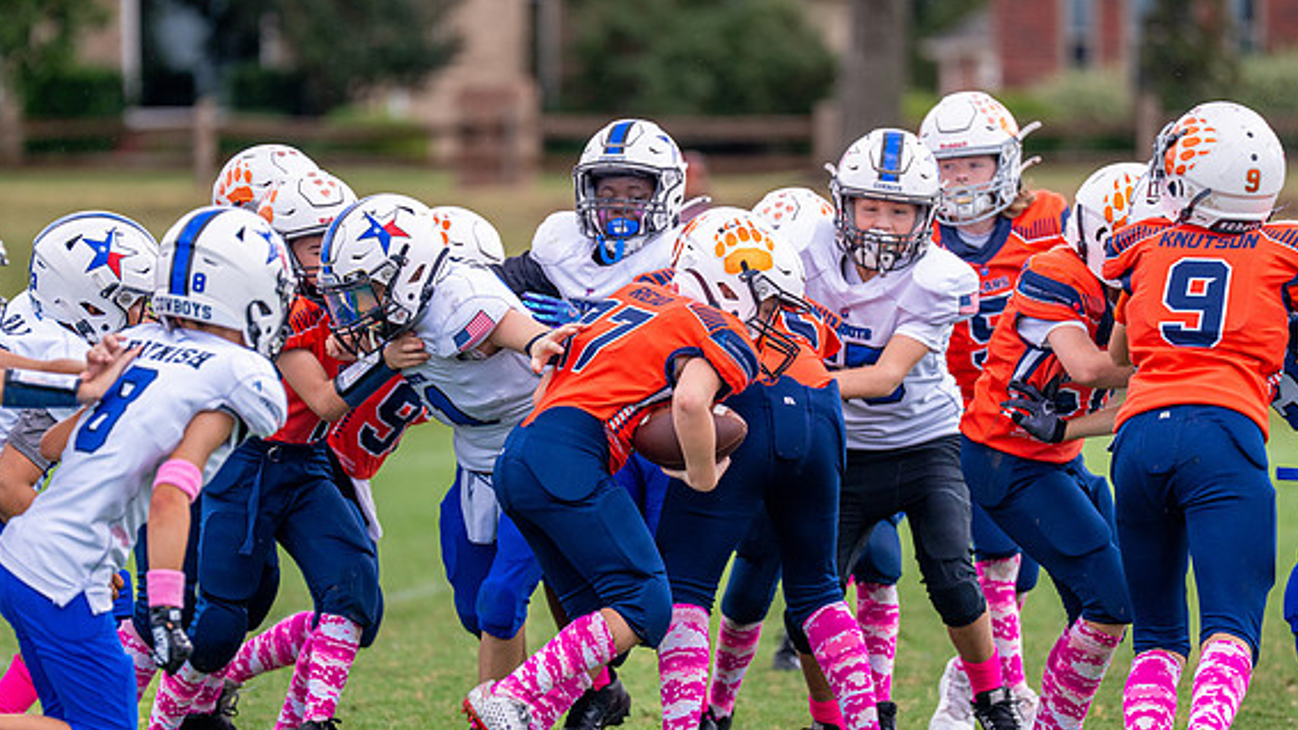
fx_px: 9221
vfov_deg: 4.5
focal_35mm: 268
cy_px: 409
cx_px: 638
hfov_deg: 8.1
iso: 400
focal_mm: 200
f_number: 2.8
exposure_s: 1/3200
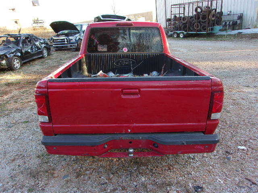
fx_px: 201
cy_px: 96
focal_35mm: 27
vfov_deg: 51.4
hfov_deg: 65.3
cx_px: 129
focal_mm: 4.9
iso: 80
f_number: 3
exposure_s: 1/70
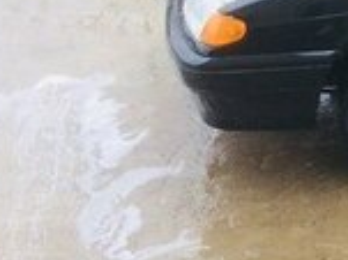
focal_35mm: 127
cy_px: -49
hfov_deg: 13.9
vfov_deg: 11.4
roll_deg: -0.2
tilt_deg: -20.1
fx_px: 1276
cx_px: 615
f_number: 2.2
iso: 32
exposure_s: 1/275
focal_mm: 4.15
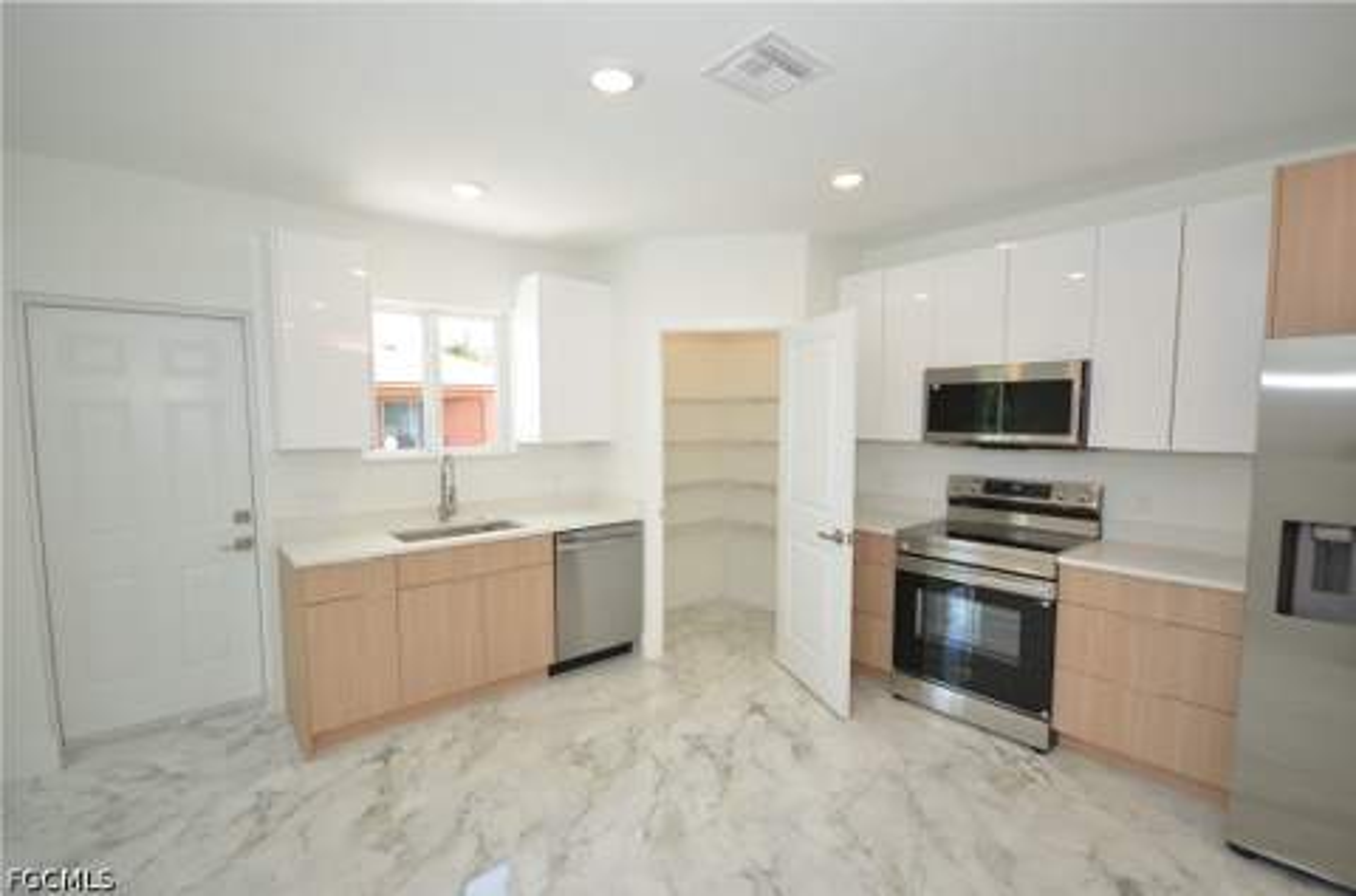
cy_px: 448
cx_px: 678
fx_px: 620
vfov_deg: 71.7
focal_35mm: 16
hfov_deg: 95.1
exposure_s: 1/80
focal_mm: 11
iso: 200
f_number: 4.2
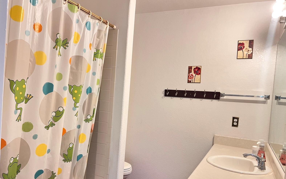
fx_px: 218
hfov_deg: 66.5
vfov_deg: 44.4
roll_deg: -4.5
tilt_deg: -2.8
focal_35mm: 28
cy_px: 101
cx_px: 142
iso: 320
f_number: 1.5
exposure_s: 1/60
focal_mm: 5.7
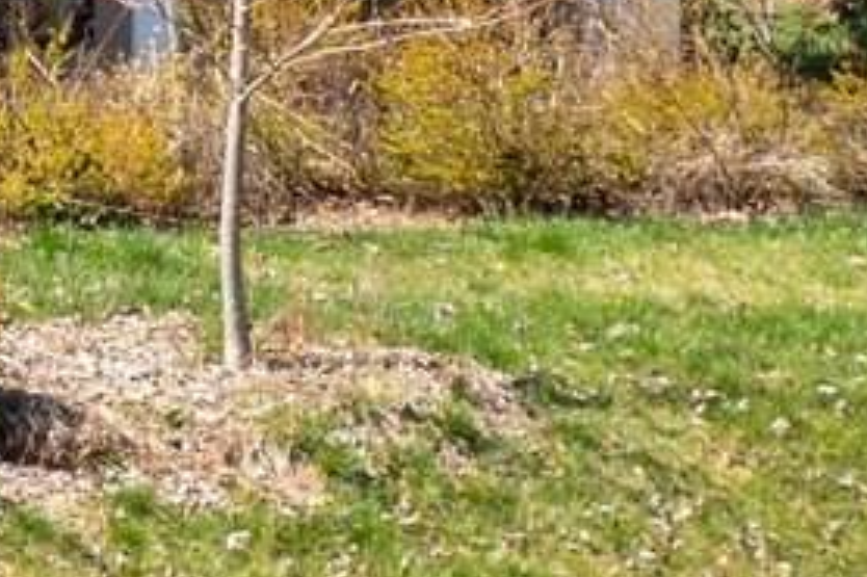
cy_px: -165
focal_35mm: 206
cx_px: -1943
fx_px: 4958
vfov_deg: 6.6
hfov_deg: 8.1
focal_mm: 10.26
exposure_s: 1/80
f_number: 3.5
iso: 100
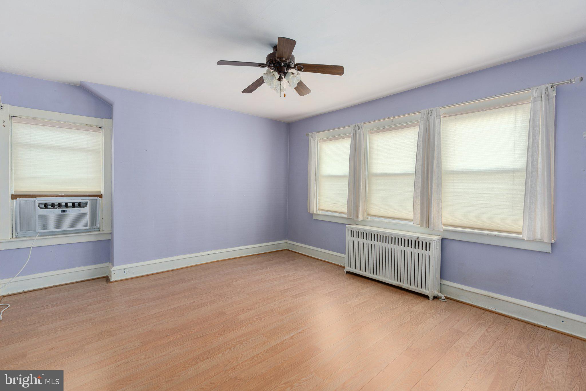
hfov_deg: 96.7
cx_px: 293
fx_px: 260
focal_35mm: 16
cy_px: 196
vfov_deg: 73.7
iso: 320
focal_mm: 16
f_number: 7.1
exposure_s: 1/13
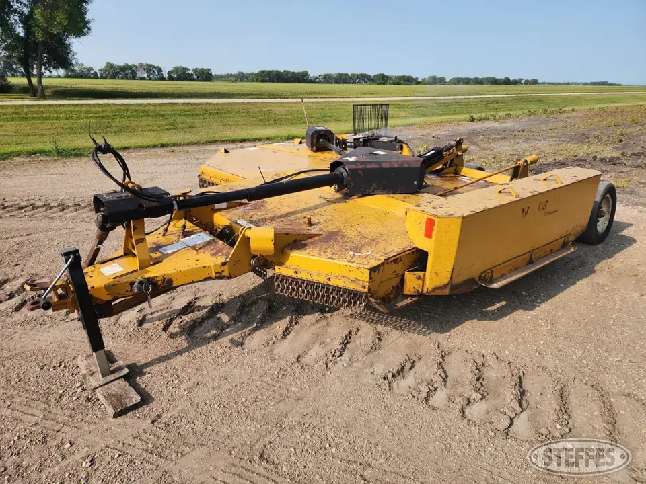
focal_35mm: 23
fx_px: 429
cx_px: 323
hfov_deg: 73.9
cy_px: 242
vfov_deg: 58.9
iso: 12
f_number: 1.8
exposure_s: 1/769
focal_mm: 6.4
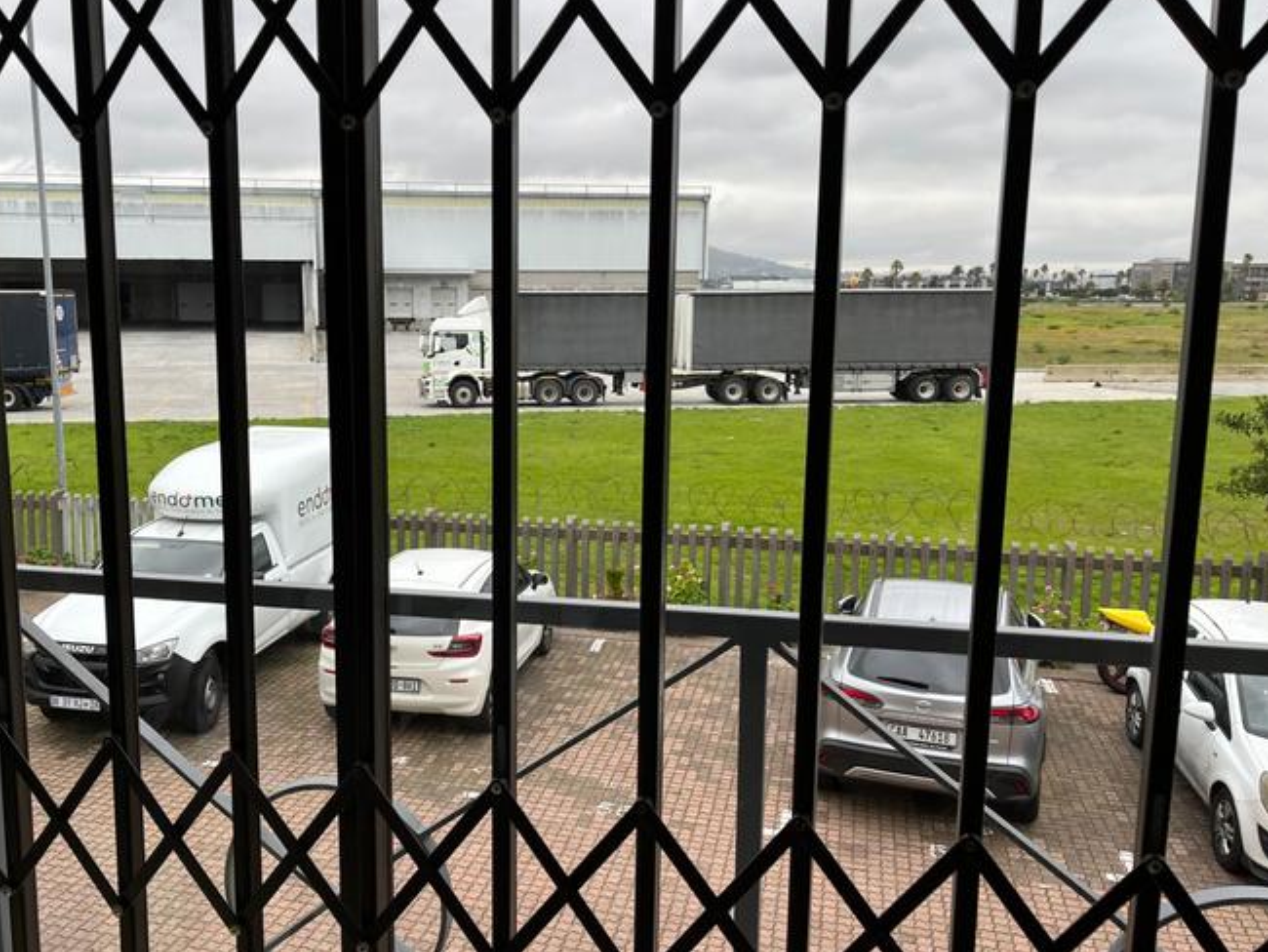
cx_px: 515
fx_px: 1173
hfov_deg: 56.4
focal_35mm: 32
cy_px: 511
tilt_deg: -10.0
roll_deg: +0.8
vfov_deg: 44.2
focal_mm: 5.1
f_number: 1.6
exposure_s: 1/558
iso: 50
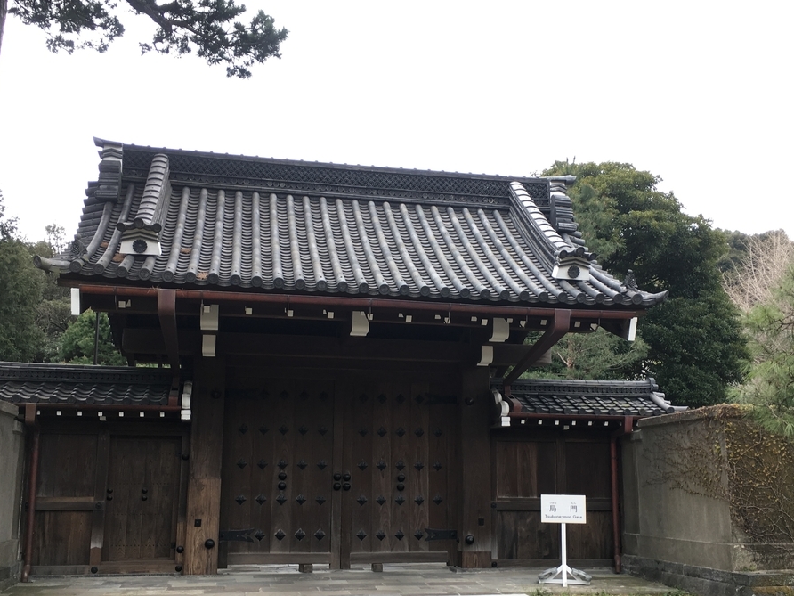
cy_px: 350
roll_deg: -0.4
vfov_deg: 36.7
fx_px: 895
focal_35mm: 39
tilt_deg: +10.2
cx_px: 419
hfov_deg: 47.8
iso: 25
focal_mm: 4.15
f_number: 2.2
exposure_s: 1/146
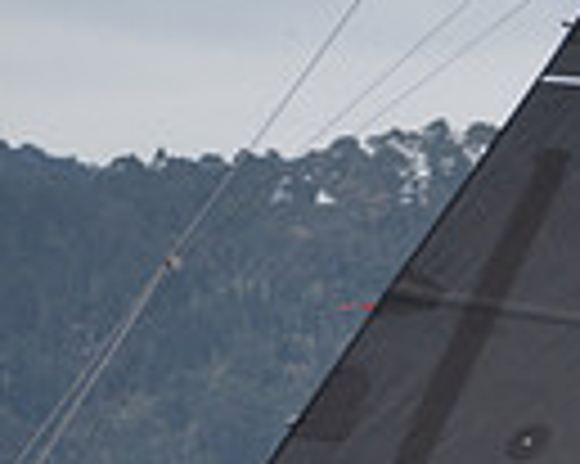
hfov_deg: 1.2
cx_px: 611
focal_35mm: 1684
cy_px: 660
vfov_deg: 0.9
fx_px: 28885
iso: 500
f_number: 8
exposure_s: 1/1600
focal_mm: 400
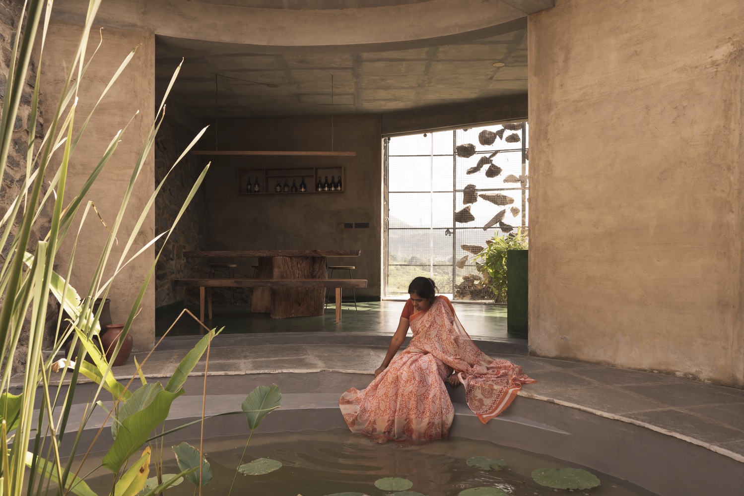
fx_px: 537
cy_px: 248
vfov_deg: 49.6
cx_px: 372
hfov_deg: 69.4
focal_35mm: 26
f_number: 6.3
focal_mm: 26
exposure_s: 1/125
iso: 125
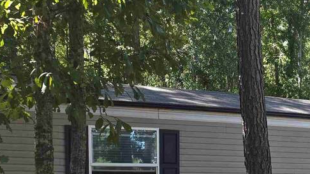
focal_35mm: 66
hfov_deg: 29.3
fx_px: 542
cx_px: 328
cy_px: 209
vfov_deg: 17.4
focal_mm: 6.3
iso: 16
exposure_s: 1/60
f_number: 1.7
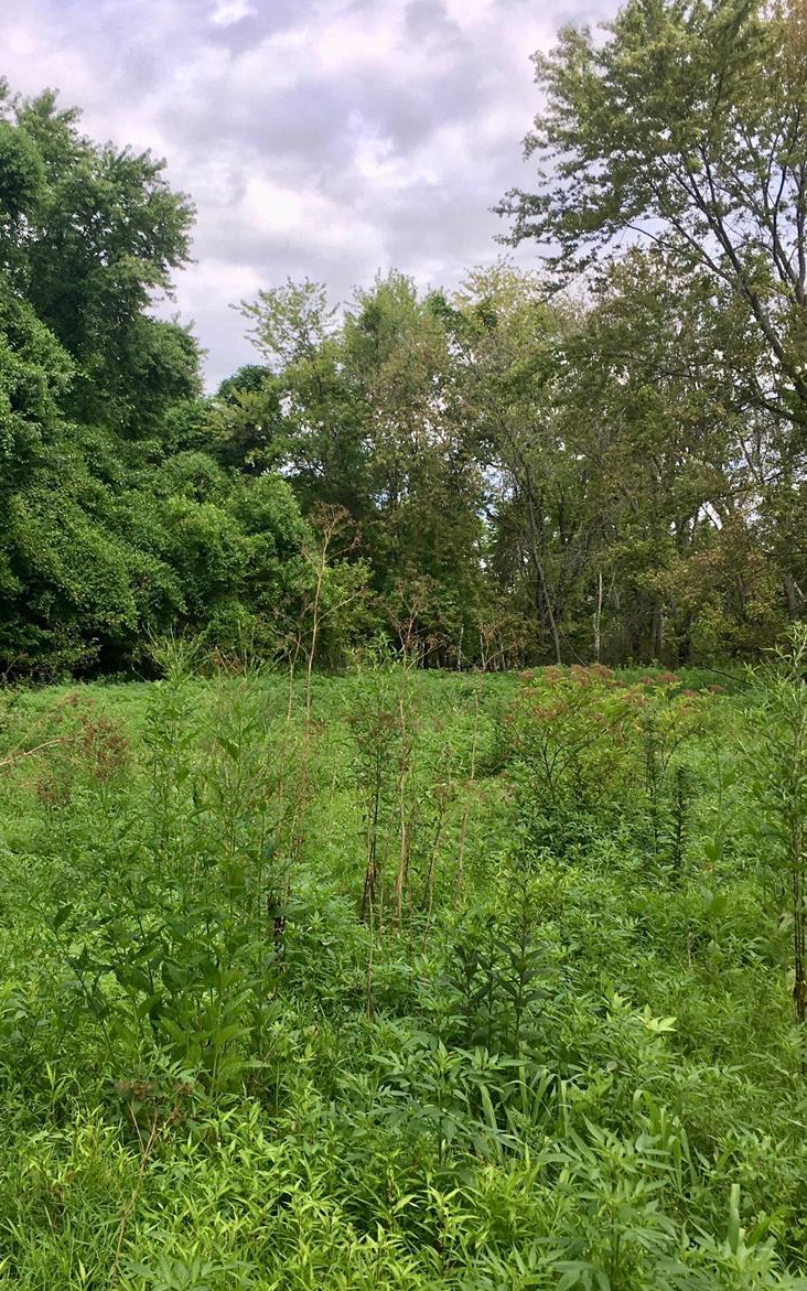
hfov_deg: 30.3
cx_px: 250
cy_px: 637
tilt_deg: +0.1
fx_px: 1478
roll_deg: +1.3
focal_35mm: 42
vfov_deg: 47.2
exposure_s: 1/739
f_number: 2.2
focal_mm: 4.15
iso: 25
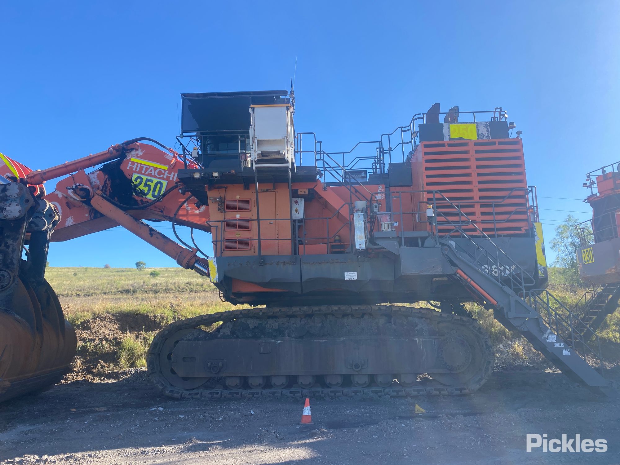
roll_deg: +0.7
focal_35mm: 26
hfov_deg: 67.3
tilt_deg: +14.0
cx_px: 310
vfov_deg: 53.1
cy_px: 232
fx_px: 466
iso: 32
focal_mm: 4.25
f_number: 1.8
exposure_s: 1/1316
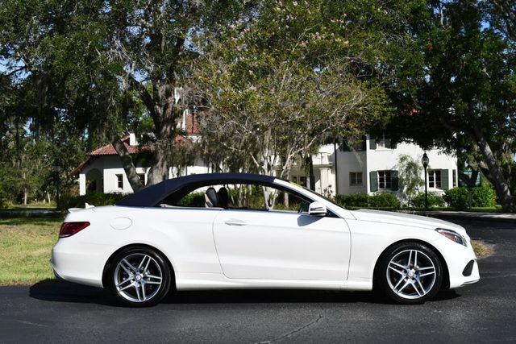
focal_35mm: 48
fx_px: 688
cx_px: 258
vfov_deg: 28.1
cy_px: 172
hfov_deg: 41.1
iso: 100
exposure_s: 1/320
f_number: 9
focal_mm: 24
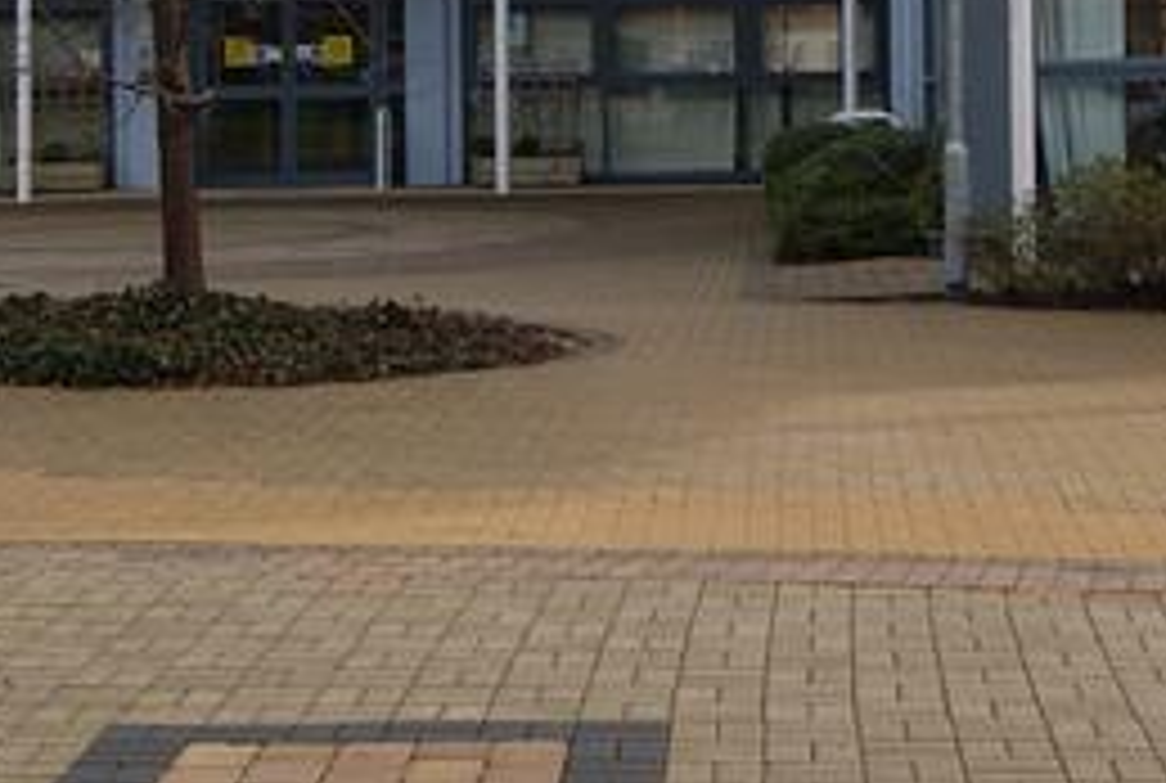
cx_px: 837
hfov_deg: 20.0
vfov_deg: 13.3
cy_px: -99
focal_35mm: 101
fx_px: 3279
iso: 100
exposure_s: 1/80
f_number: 10
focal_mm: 26
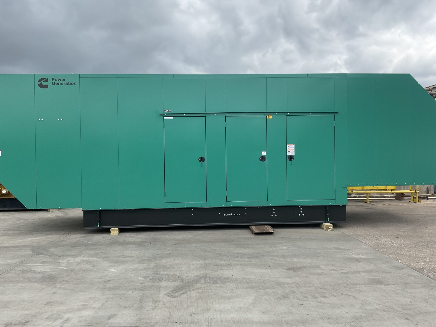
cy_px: 164
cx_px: 218
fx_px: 365
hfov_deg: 61.7
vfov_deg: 48.2
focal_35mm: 29
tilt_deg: +0.5
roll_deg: -0.1
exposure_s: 1/1035
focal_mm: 3
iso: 16
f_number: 1.8
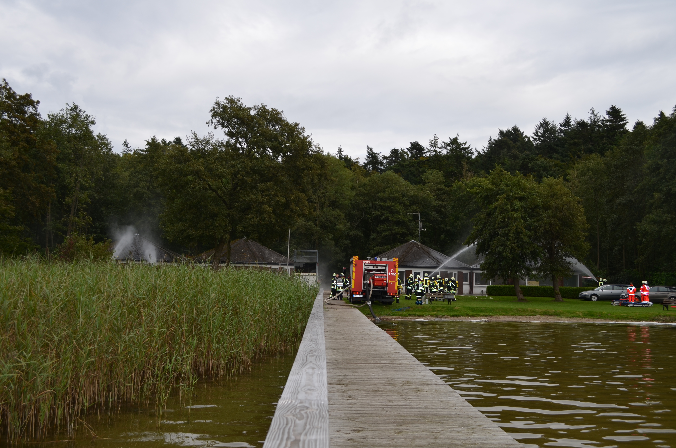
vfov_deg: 38.7
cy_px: 219
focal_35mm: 34
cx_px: 345
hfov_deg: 55.9
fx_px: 637
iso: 100
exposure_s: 1/200
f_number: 5.6
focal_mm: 22
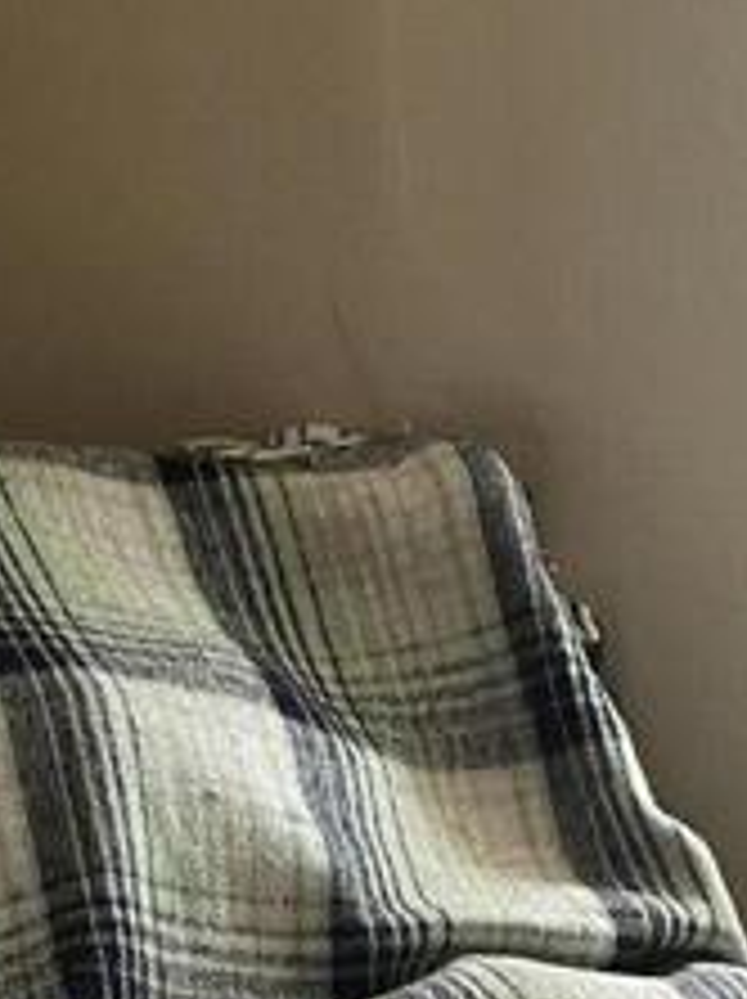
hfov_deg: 12.3
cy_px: 1346
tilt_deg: -19.5
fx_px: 3459
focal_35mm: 120
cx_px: 441
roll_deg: +5.8
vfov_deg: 15.5
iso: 200
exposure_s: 1/60
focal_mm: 5.1
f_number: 1.6
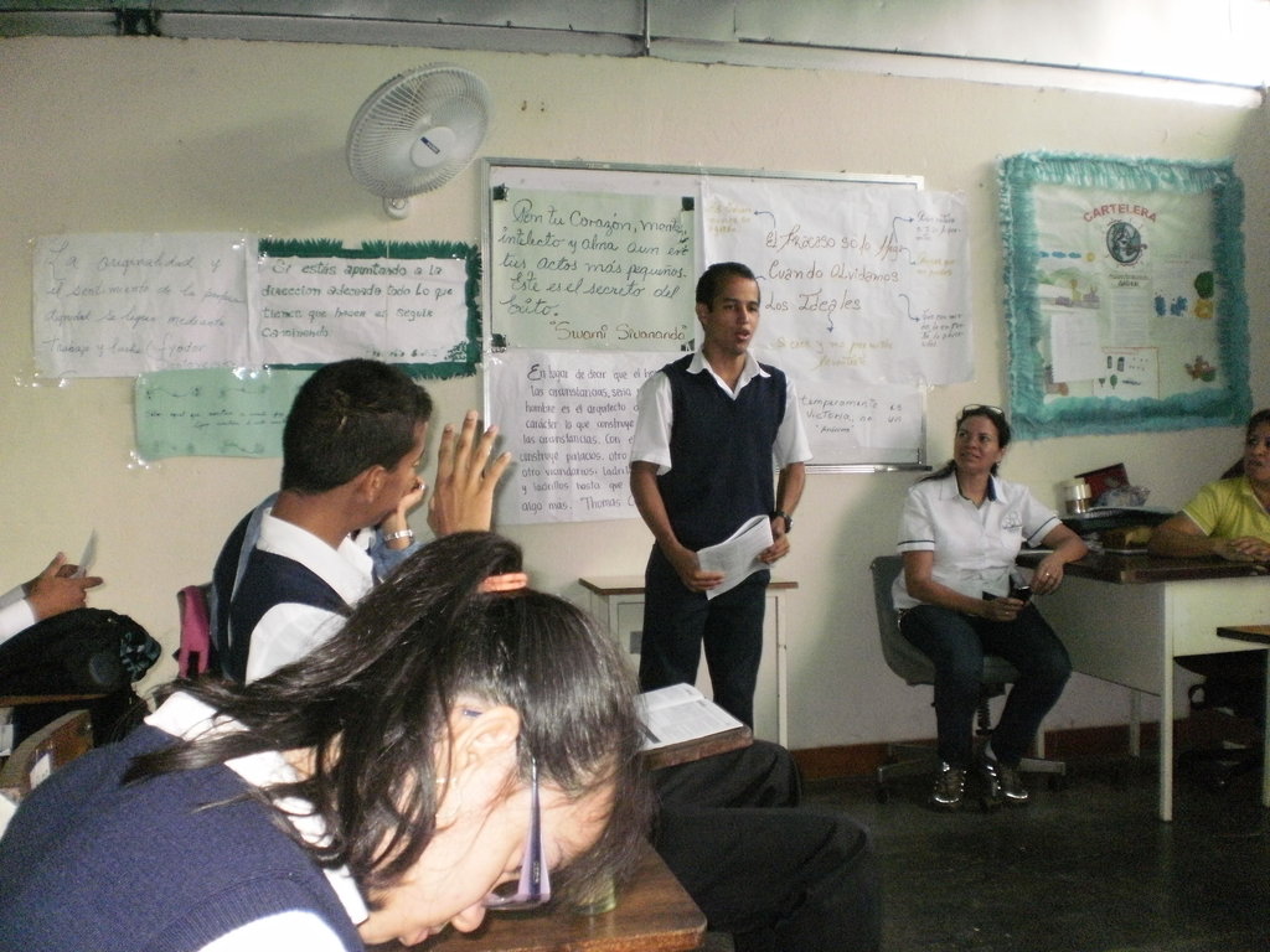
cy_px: 476
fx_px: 1394
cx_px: 635
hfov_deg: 49.0
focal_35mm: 38
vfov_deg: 37.7
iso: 400
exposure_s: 1/250
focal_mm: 6.3
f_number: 3.1
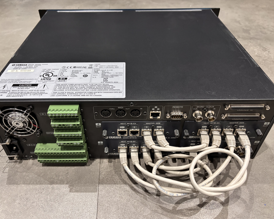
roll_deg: +0.4
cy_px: 112
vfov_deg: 51.5
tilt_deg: -40.8
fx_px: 227
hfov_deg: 62.1
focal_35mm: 28
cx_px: 124
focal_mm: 5.96
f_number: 1.6
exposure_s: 1/59
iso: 500
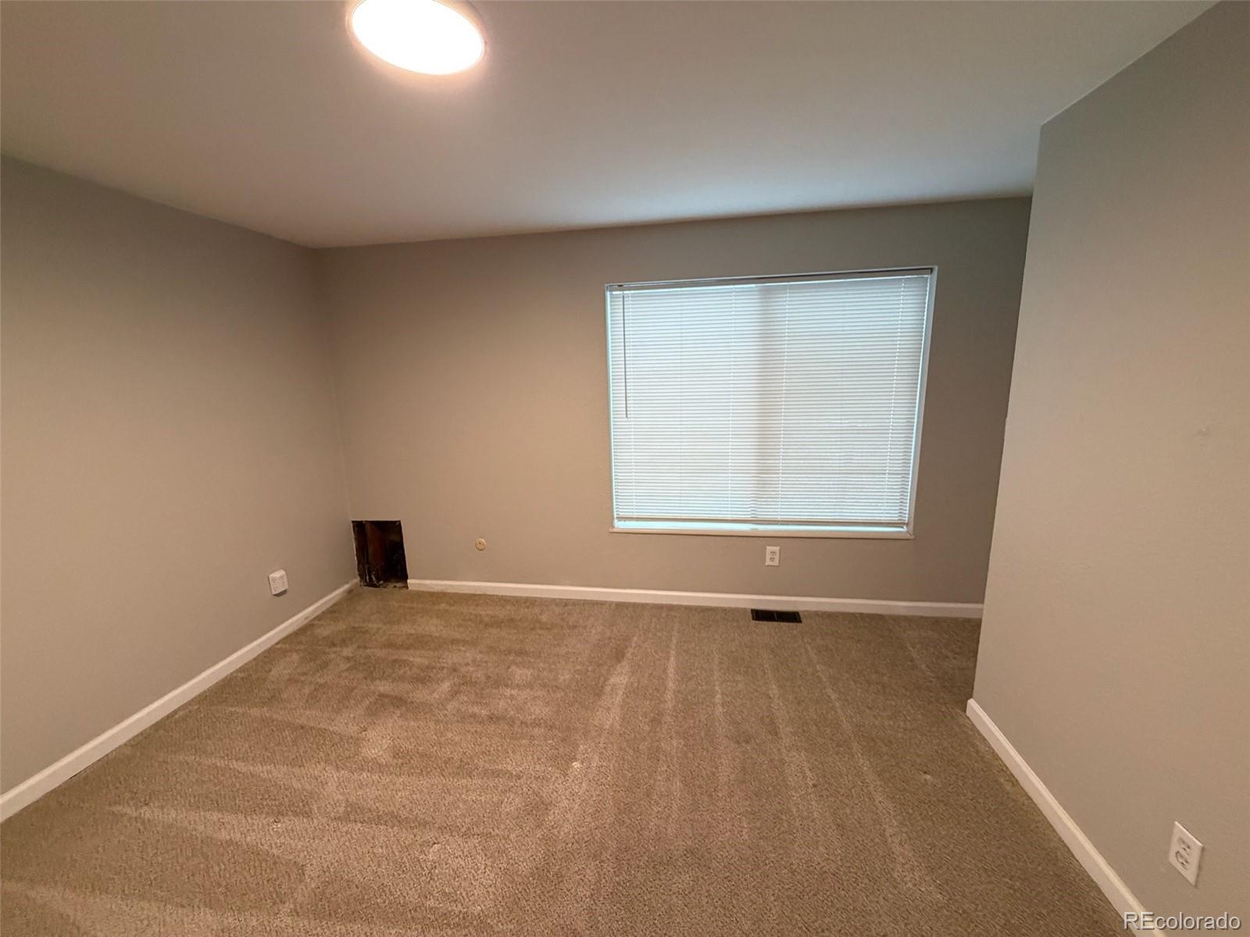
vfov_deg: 85.7
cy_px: 468
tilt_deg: -12.3
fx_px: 506
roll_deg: +2.3
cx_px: 625
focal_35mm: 14
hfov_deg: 102.1
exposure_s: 1/60
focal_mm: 2.22
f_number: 2.2
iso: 320
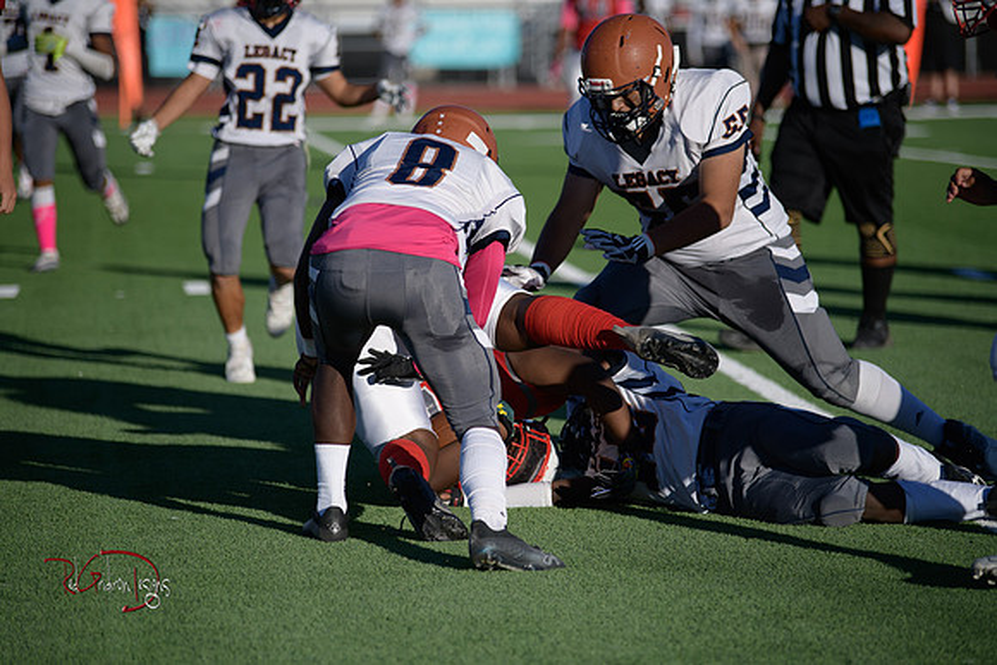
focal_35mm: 165
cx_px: 498
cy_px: 332
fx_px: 4570
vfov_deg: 8.3
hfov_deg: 12.4
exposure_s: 1/5000
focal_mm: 165
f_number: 2.8
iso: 160
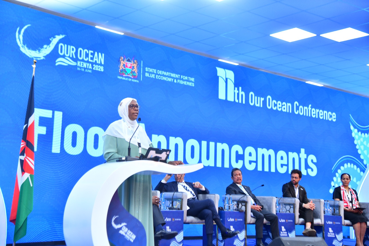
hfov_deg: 36.3
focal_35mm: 55
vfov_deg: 24.6
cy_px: 123
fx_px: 564
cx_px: 184
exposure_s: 1/125
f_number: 4
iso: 1000
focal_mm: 55
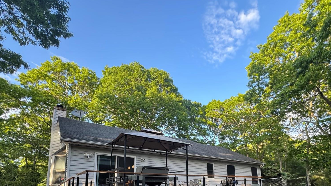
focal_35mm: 21
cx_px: 183
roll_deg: +2.1
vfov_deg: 48.9
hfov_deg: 83.5
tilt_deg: +8.8
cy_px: 161
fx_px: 184
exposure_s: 1/99
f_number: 2.2
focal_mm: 2.22
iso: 50
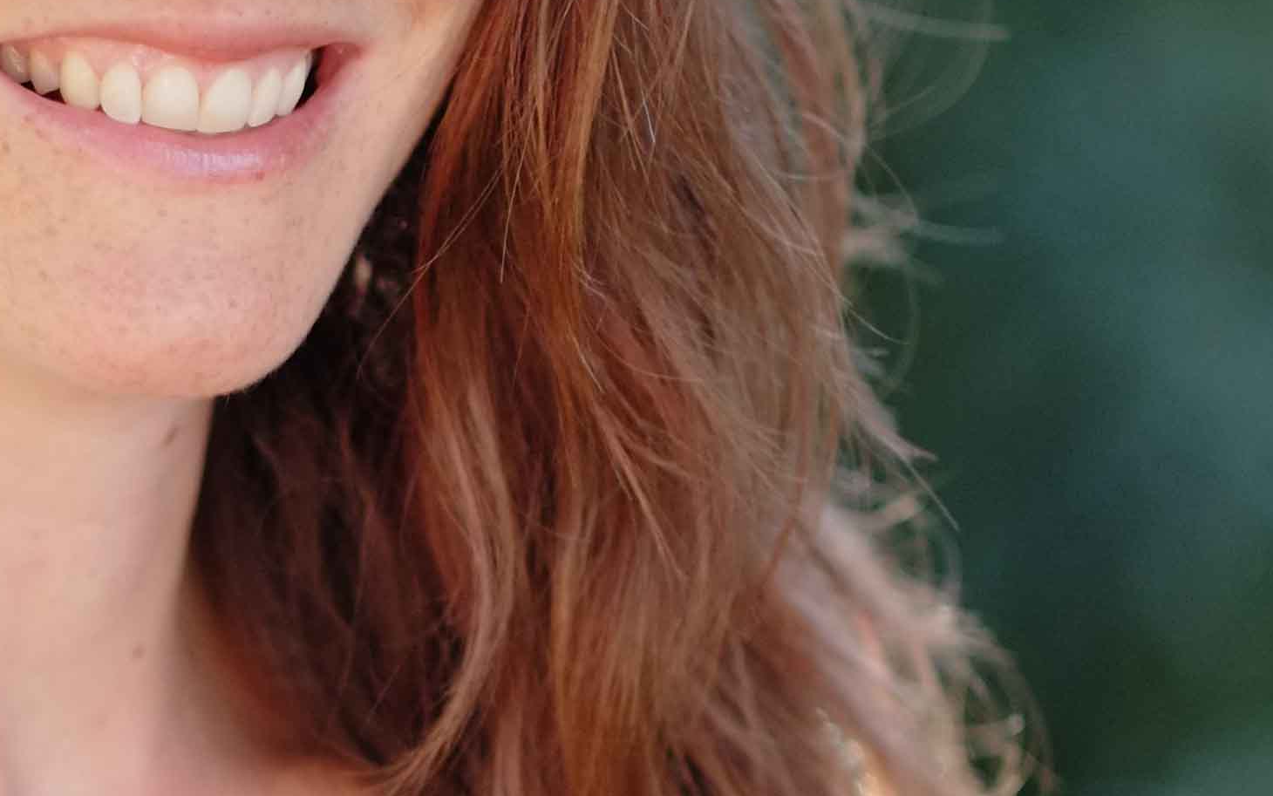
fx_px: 9959
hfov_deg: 7.3
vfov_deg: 4.6
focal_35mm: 287
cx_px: 202
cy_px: 854
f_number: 1.6
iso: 800
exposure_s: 1/1700
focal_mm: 56
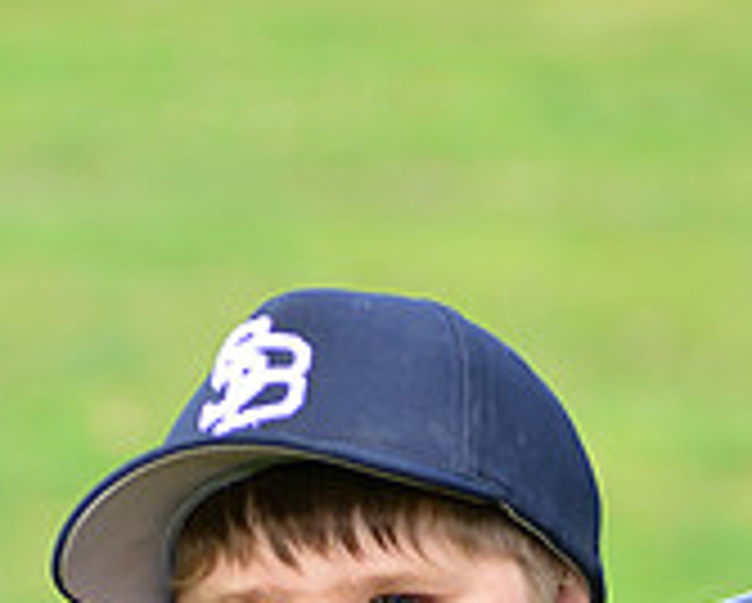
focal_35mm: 521
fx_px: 11609
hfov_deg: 3.7
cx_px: 371
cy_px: 1053
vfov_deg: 3.0
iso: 320
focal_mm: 160
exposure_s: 1/200
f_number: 5.6
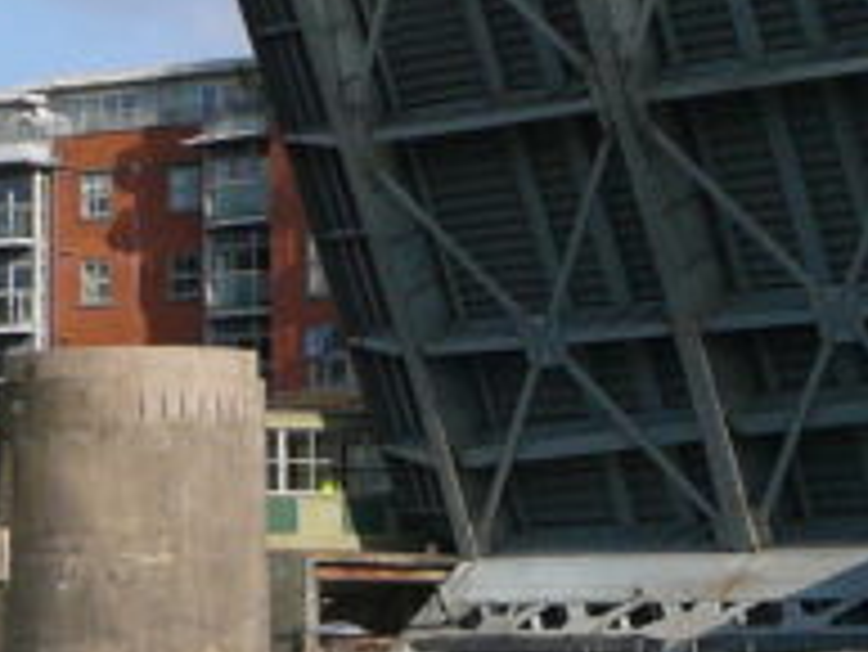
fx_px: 3412
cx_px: 549
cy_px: 20
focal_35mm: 136
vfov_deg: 10.8
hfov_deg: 14.5
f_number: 5
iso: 100
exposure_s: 1/640
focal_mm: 5.2
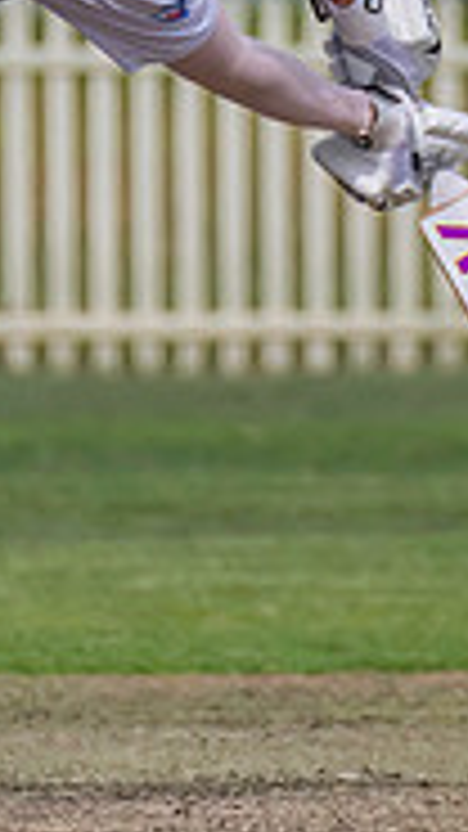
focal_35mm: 2258
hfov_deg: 0.5
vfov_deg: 1.0
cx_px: 240
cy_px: 195
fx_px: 49837
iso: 800
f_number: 7.1
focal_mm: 460
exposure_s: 1/2500
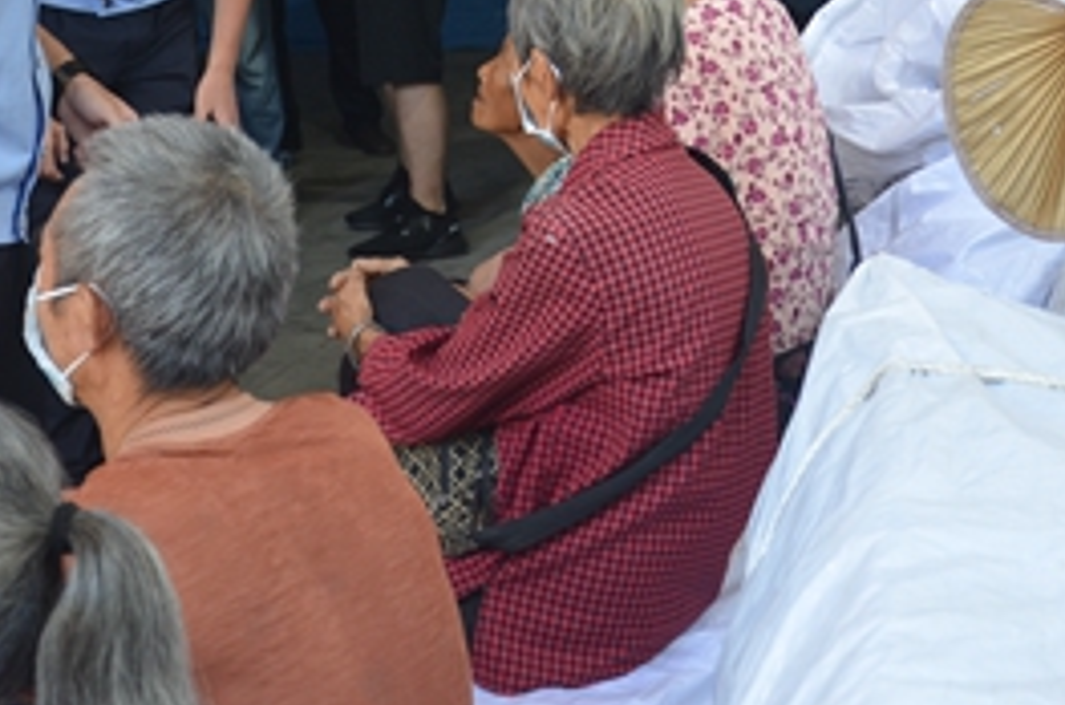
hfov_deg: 21.4
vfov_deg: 13.9
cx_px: 692
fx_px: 2804
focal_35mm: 95
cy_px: -146
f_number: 4.5
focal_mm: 26
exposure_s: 1/80
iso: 400
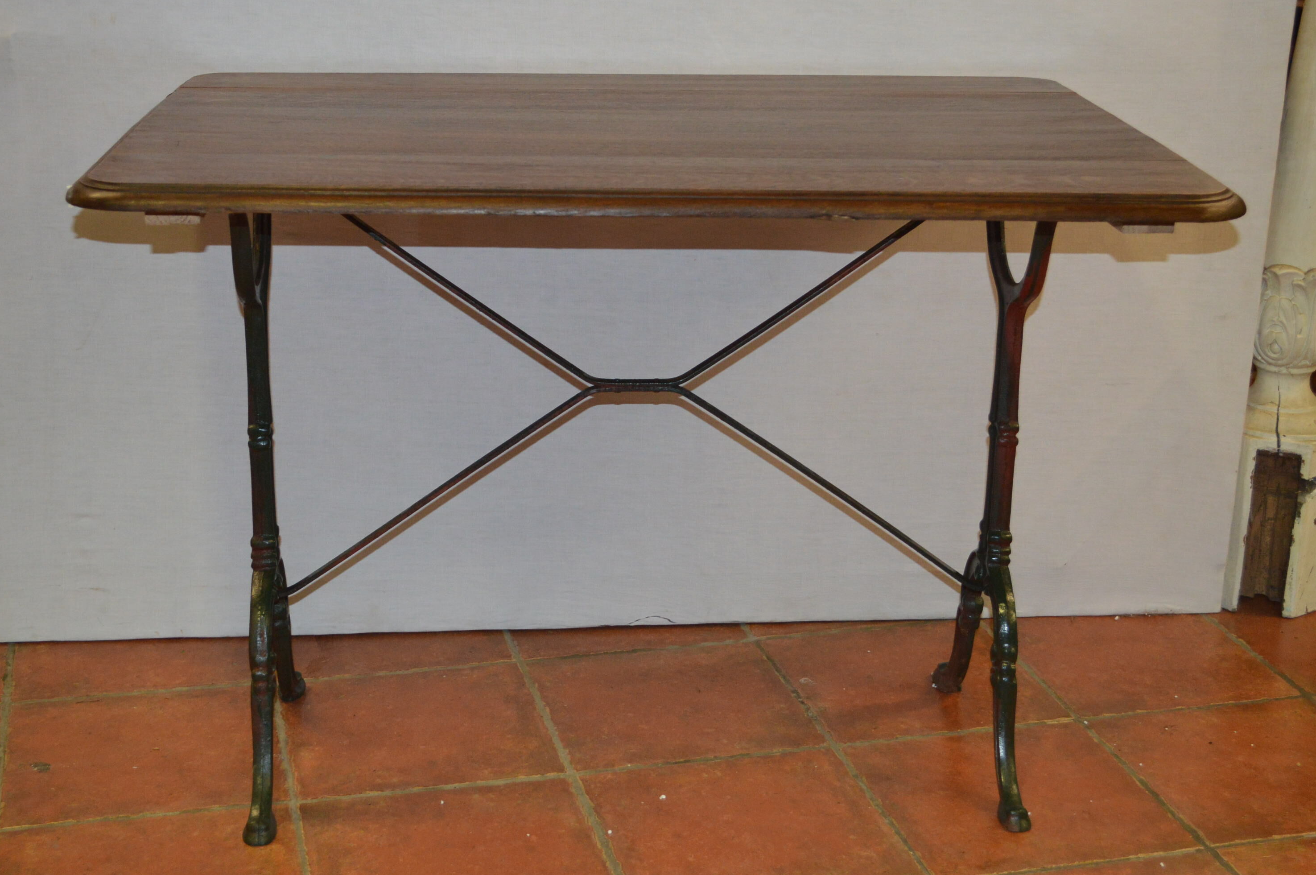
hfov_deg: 37.2
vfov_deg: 25.2
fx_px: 1954
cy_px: 434
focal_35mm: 54
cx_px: 653
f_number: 5
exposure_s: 1/60
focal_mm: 35
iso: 1250
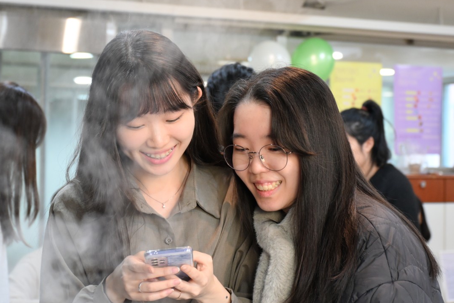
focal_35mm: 104
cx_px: 208
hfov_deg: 19.6
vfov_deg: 13.2
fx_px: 1311
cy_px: 148
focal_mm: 58
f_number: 5
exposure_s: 1/60
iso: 1250
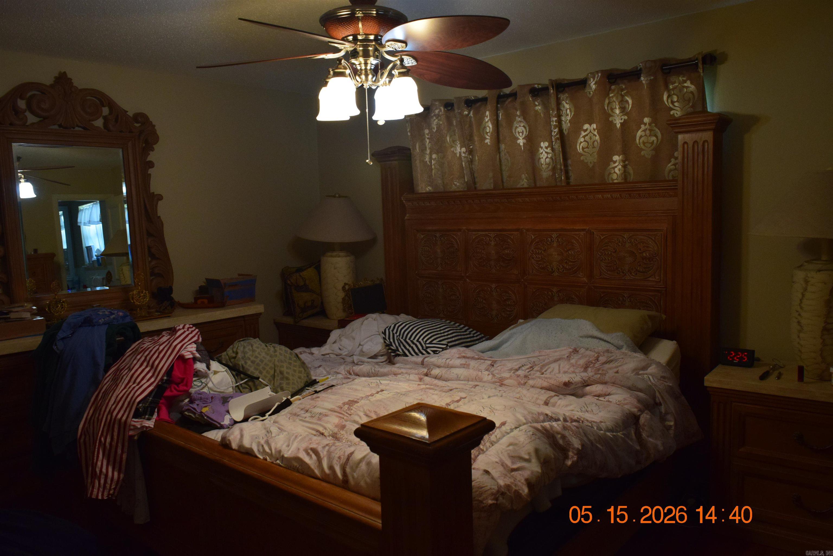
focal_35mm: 27
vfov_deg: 47.9
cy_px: 278
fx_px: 625
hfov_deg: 67.4
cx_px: 416
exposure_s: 1/60
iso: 1600
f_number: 8
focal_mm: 18
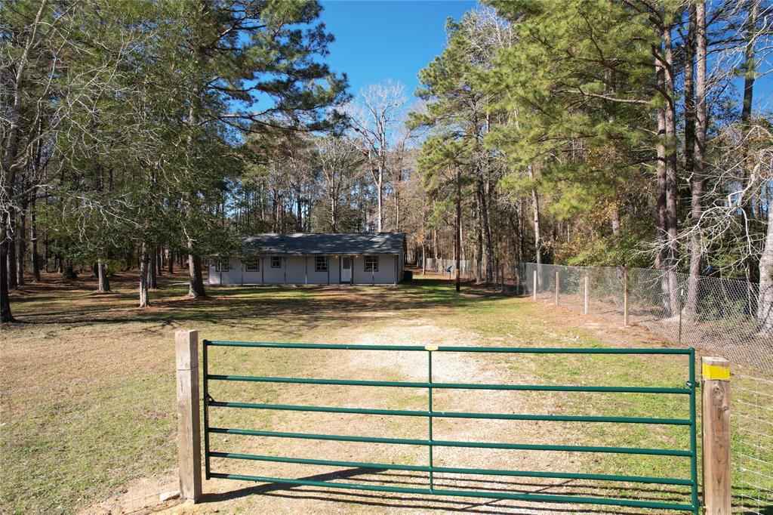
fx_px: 472
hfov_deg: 78.6
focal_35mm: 22
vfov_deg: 57.2
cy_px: 258
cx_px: 386
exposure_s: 1/100
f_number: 2.8
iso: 100
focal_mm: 8.38
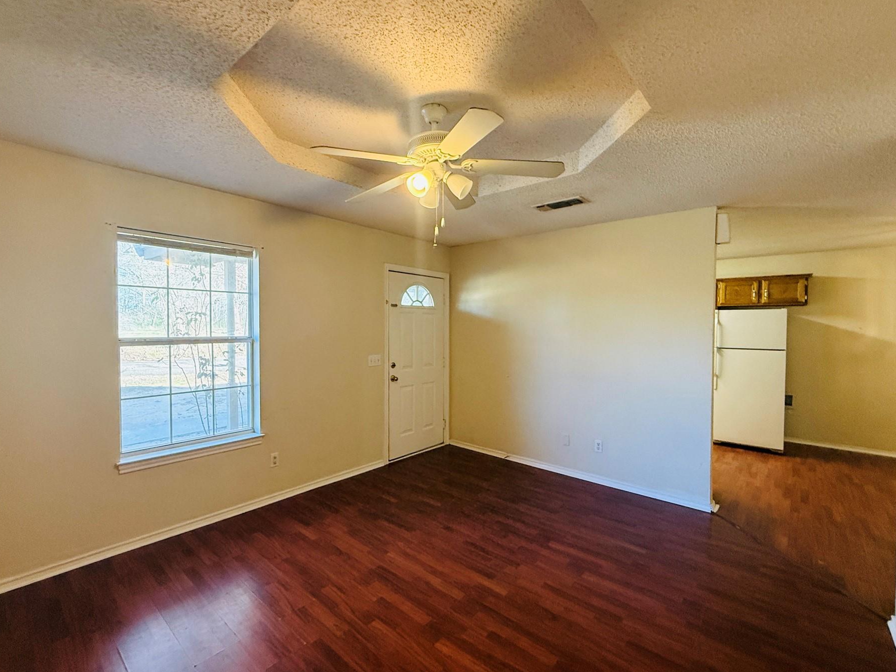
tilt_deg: -1.1
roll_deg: -0.1
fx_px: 414
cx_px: 442
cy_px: 334
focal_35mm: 16
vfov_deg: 78.1
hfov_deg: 94.5
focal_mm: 2.22
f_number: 2.2
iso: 500
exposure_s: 1/120
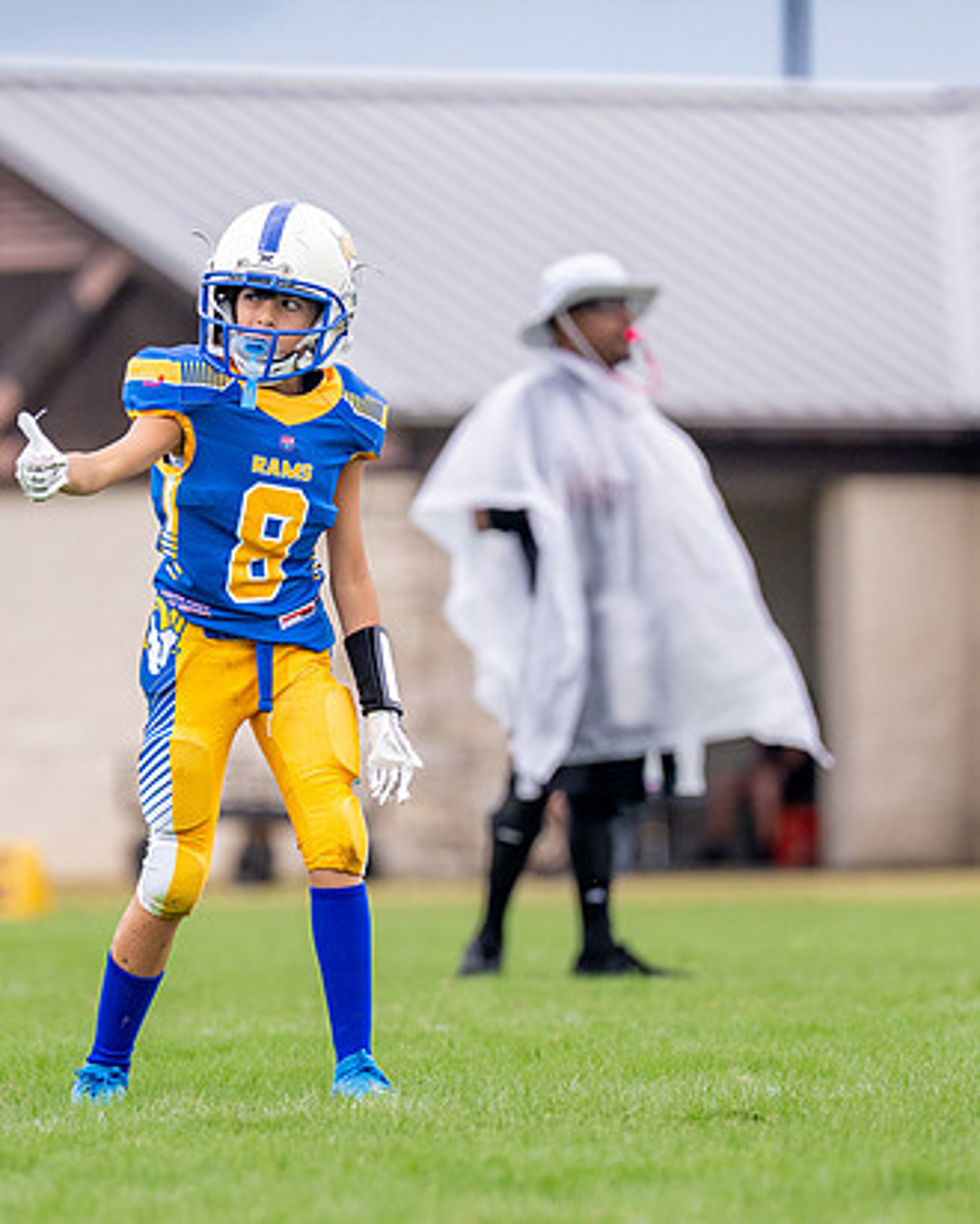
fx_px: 16520
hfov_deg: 3.4
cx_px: 352
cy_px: 600
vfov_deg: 4.2
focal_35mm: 456
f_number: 2.8
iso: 400
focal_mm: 200
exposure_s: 1/1600
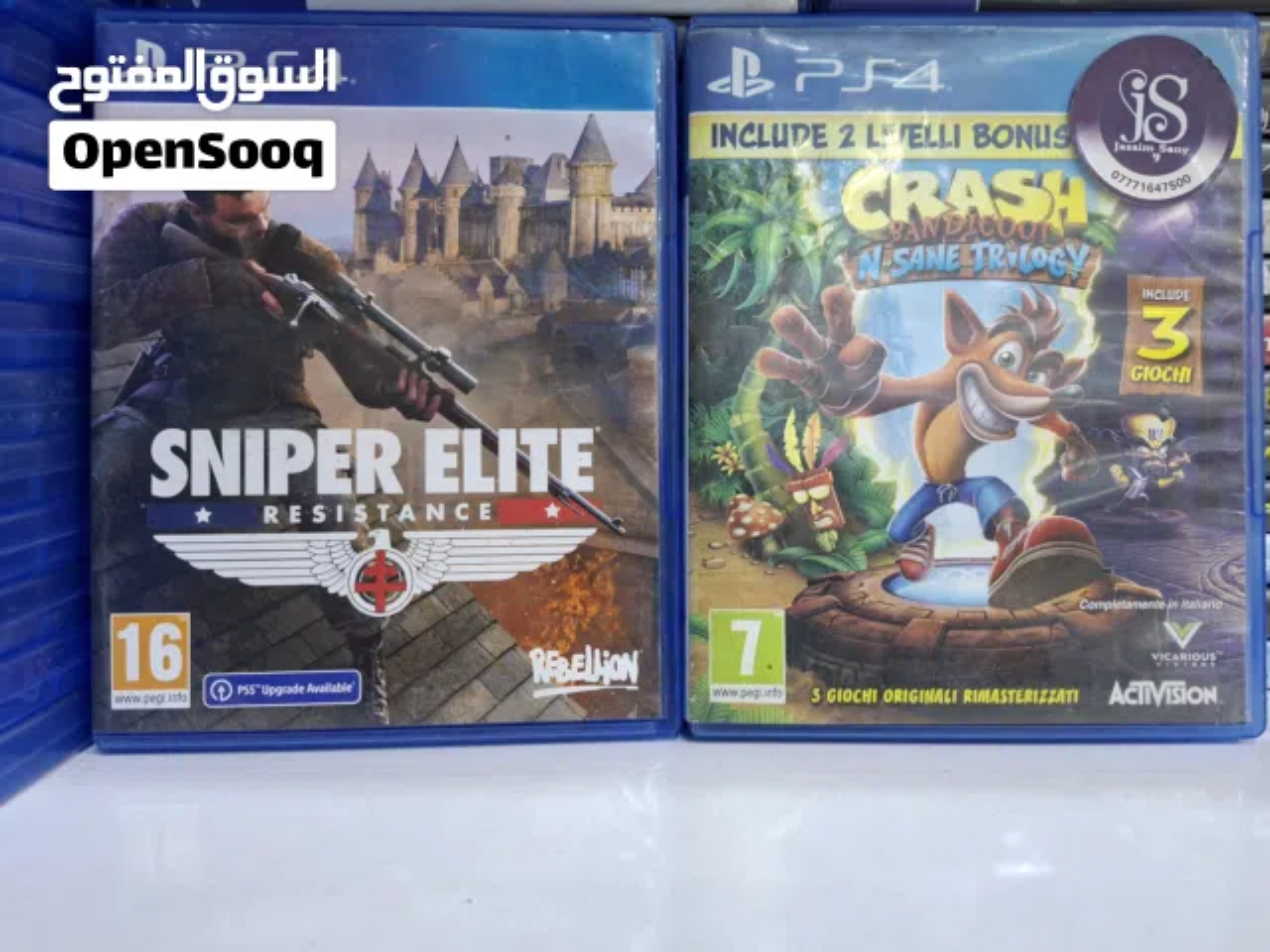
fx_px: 844
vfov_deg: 58.9
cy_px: 476
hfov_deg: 73.9
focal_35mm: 23
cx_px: 635
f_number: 1.8
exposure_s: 1/100
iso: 80
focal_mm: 5.54
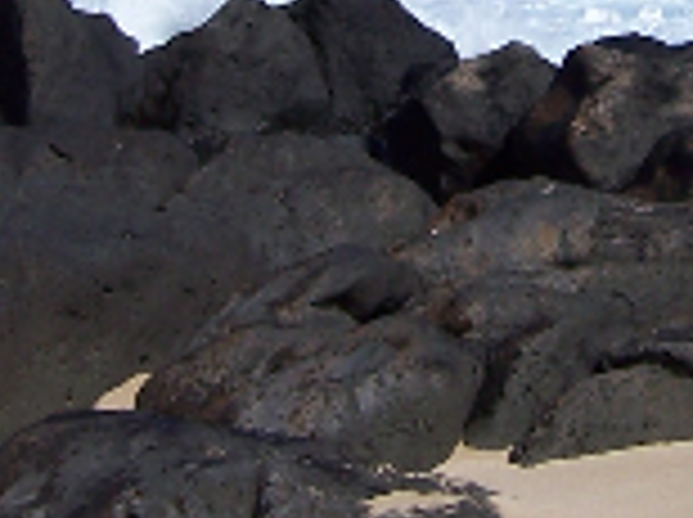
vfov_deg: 9.7
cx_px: 522
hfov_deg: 13.1
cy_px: -189
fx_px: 2998
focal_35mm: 150
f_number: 4.8
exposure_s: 1/1000
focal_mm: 6
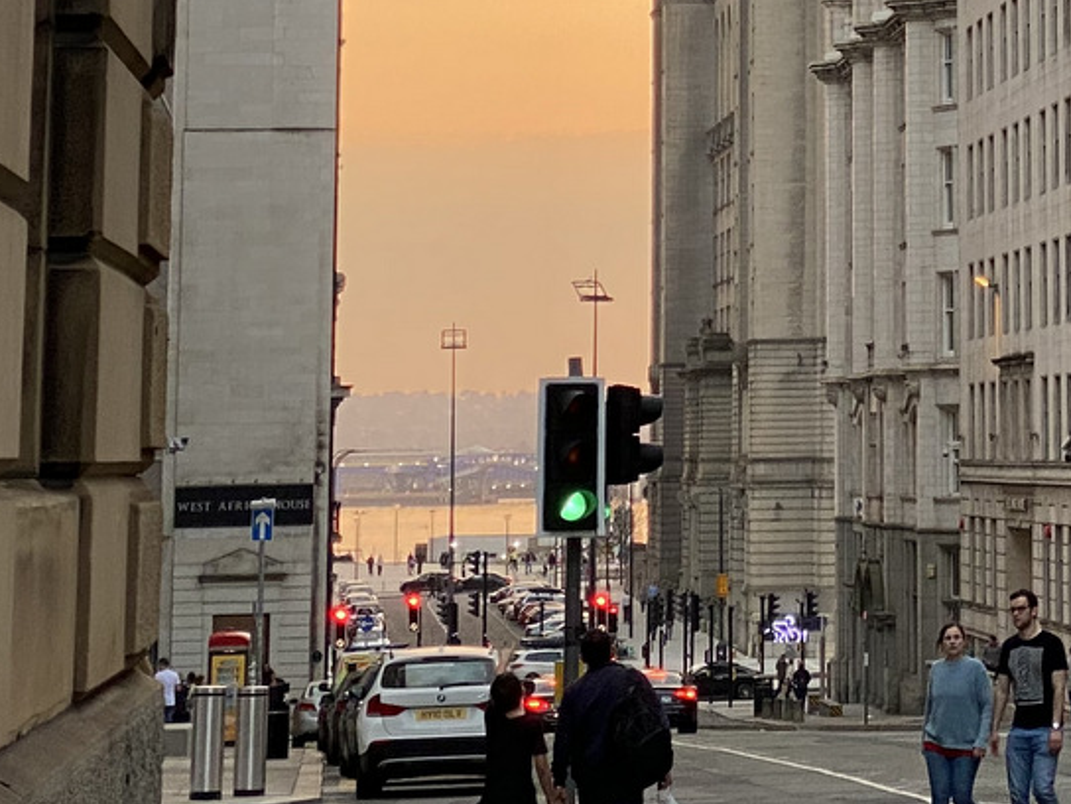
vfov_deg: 9.5
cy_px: -370
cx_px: 1215
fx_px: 4734
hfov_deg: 12.7
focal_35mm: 153
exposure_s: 1/122
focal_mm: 6
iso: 32
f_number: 2
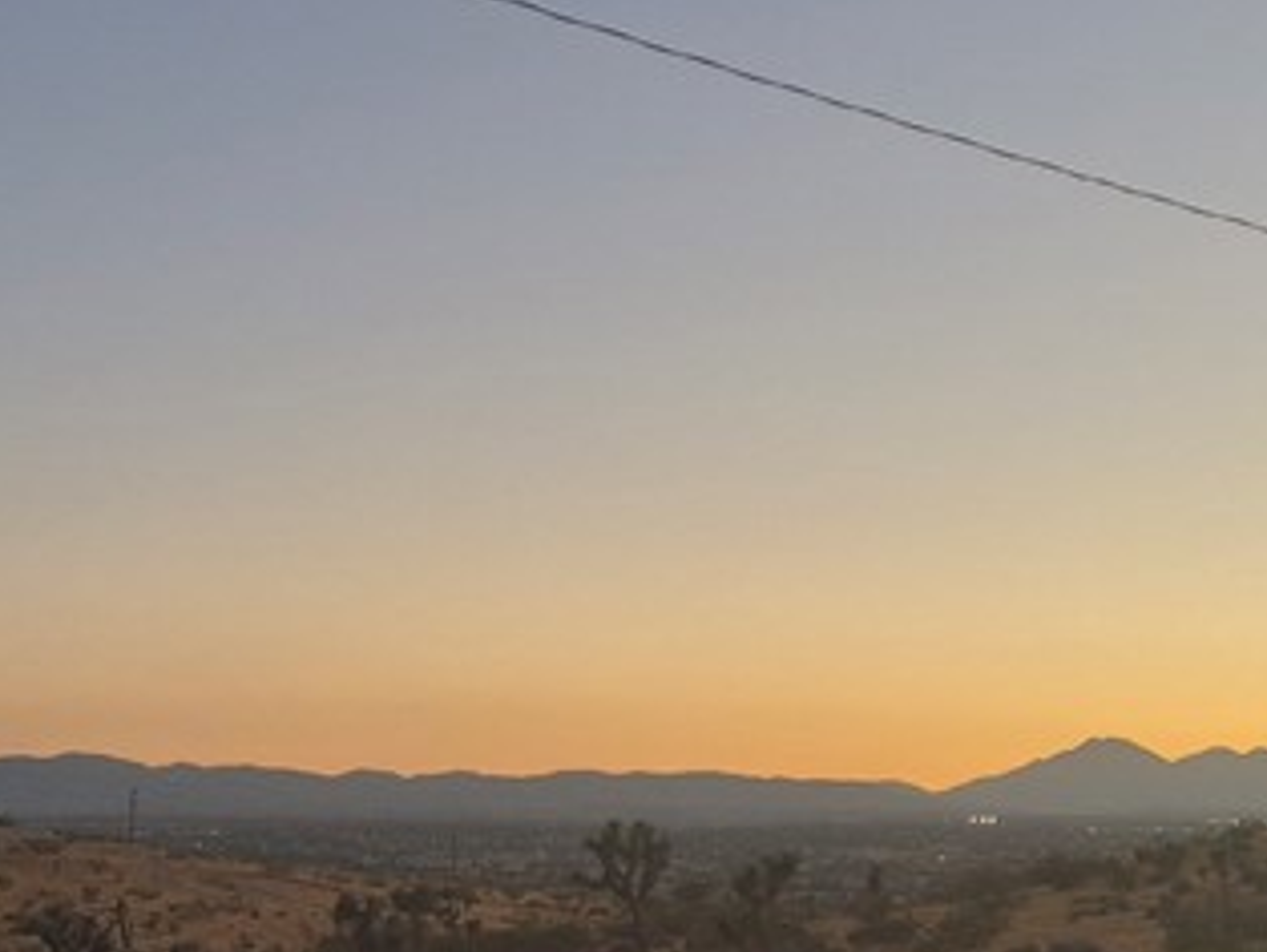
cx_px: 686
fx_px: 2747
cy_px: 633
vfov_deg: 19.6
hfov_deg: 26.0
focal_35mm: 75
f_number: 1.8
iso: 200
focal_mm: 5.4
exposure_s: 1/180
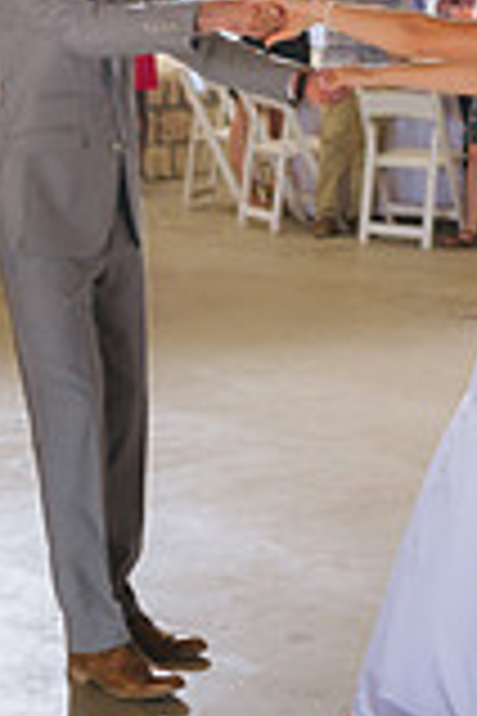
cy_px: 9
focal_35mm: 113
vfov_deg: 17.7
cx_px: 522
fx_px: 2246
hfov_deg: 11.9
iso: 160
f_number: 2.8
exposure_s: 1/100
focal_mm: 40
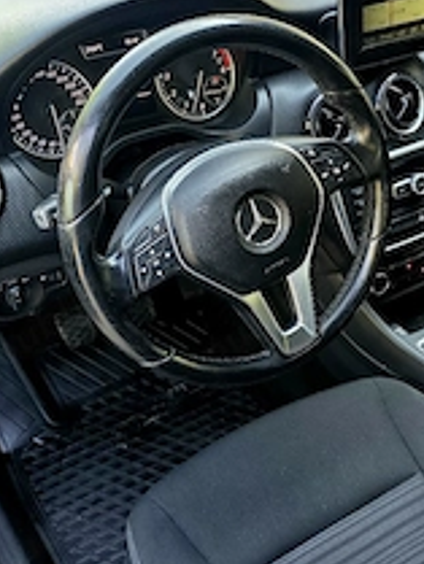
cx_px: 343
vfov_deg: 42.7
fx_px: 718
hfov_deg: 32.0
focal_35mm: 44
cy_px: 335
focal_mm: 6.3
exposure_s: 1/101
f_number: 1.7
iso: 160
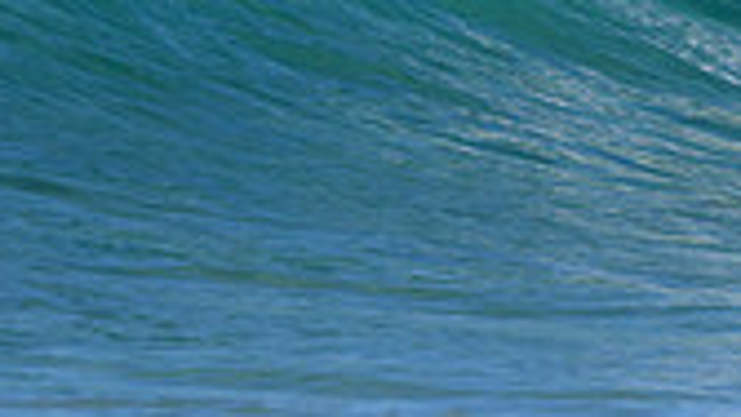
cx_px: 712
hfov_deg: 0.5
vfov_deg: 0.3
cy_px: -261
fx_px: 78134
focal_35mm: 3976
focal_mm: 800
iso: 280
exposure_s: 1/2000
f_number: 6.3
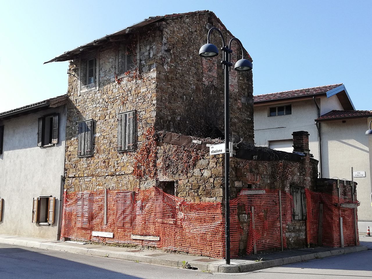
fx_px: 441
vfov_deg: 35.1
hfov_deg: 45.8
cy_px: 140
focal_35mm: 41
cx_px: 186
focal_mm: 3.81
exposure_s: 1/618
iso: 50
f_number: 2.2
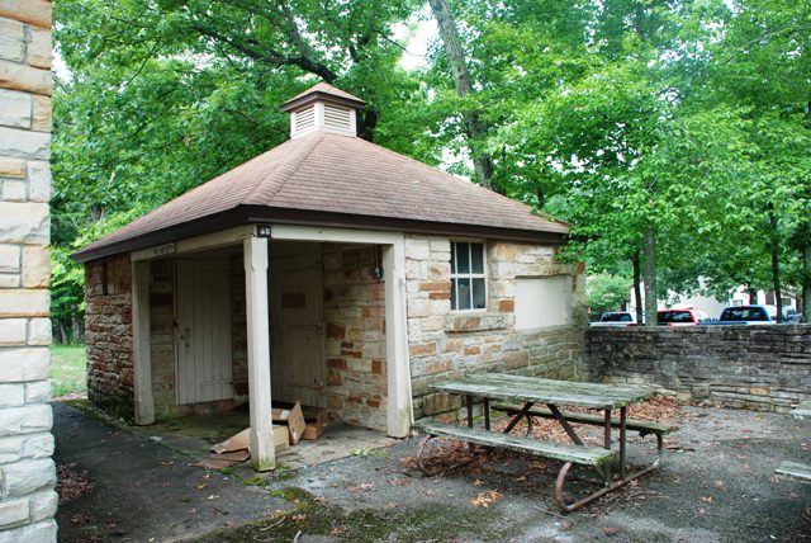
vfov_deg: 48.0
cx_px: 406
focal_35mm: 27
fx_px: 609
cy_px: 272
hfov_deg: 67.3
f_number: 5
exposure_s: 1/100
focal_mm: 18
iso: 200
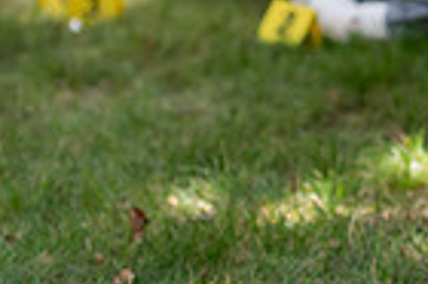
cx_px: 324
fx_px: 3444
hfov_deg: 7.1
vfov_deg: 4.7
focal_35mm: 290
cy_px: -255
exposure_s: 1/500
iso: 160
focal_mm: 70
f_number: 3.2
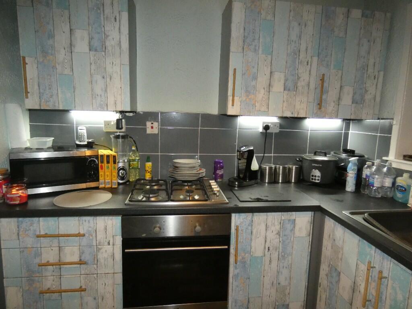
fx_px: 238
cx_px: 206
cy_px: 154
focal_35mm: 20
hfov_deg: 81.7
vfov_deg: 66.0
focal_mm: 3.6
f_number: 2.8
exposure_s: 1/60
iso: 800
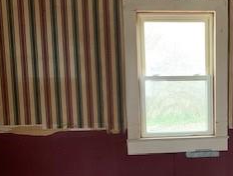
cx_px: 209
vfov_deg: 20.4
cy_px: 154
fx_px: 478
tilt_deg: -9.4
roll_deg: +0.8
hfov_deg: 26.5
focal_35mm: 71
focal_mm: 4.25
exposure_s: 1/30
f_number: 1.8
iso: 500
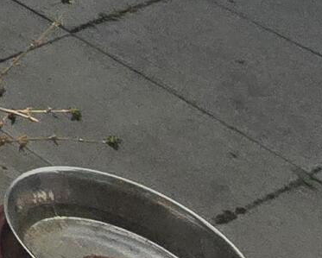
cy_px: -481
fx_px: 973
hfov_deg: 10.1
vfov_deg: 10.9
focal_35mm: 102
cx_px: -750
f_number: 2.2
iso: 50
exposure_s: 1/2134
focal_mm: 2.2
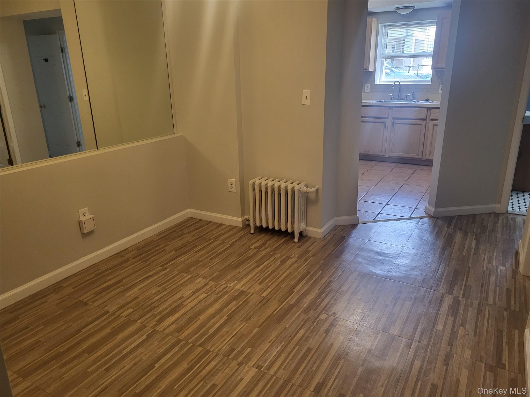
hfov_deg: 67.3
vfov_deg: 53.1
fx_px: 398
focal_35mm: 26
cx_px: 265
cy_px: 198
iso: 250
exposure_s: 1/120
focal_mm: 5.4
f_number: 1.8
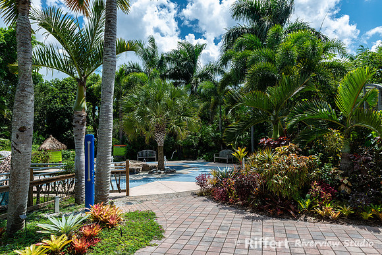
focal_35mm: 24
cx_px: 191
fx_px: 255
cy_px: 128
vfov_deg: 53.2
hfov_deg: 73.7
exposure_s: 1/250
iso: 100
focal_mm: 24
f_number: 8
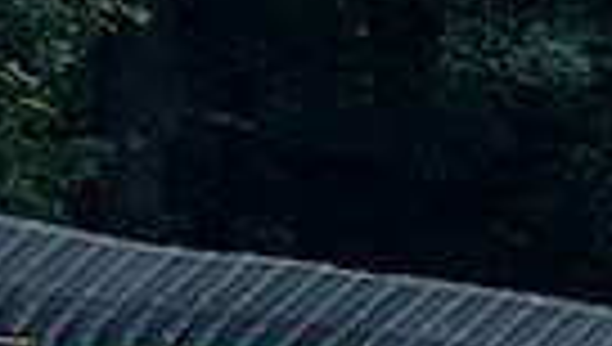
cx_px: -565
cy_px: 575
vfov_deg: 0.4
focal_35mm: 3352
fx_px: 54481
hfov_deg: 0.6
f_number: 5
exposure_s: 1/400
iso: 400
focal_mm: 300
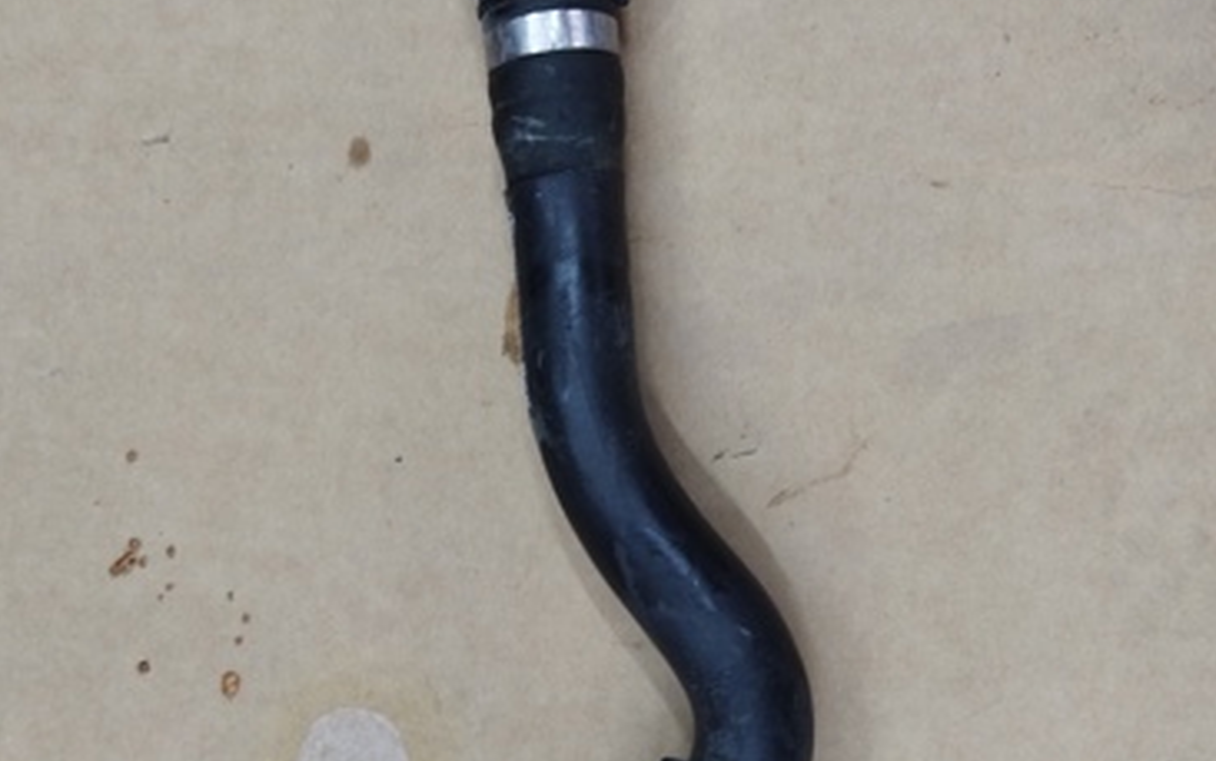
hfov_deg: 40.3
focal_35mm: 50
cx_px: 581
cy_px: 479
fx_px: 1658
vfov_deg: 25.8
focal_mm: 4.71
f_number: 1.79
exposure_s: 1/50
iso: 163
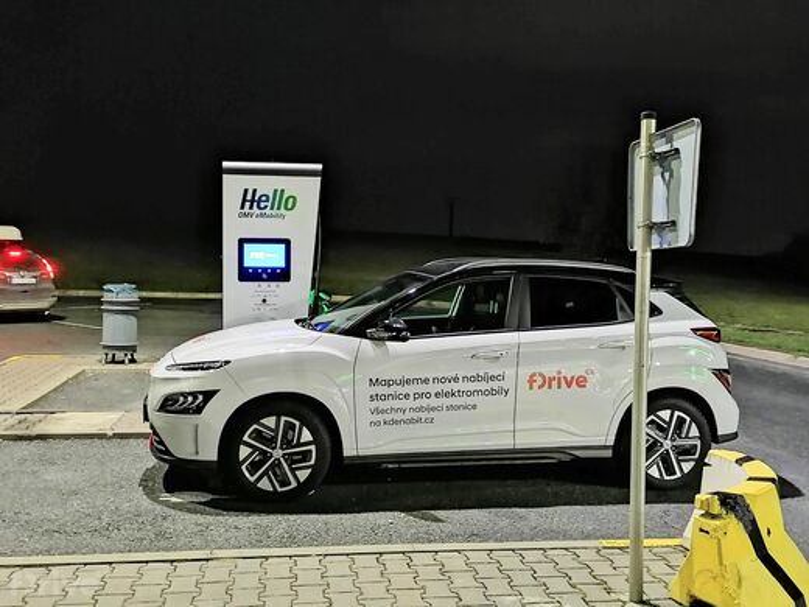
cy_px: 304
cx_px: 404
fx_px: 911
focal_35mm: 39
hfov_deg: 47.9
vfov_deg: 36.8
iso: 800
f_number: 1.8
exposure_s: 1/1.67
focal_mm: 5.3
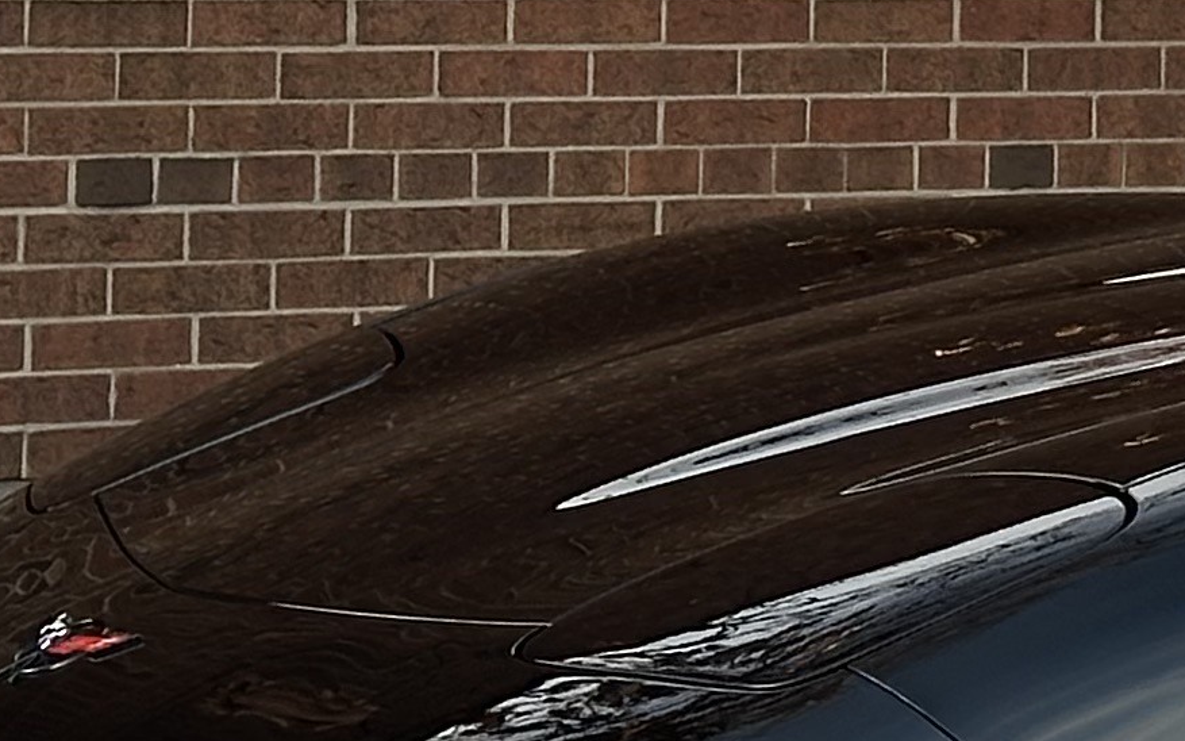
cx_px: 2340
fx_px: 7557
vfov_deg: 5.5
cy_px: -457
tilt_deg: +1.4
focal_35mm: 234
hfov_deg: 8.5
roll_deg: -1.0
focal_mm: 6.86
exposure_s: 1/402
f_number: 1.78
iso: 64
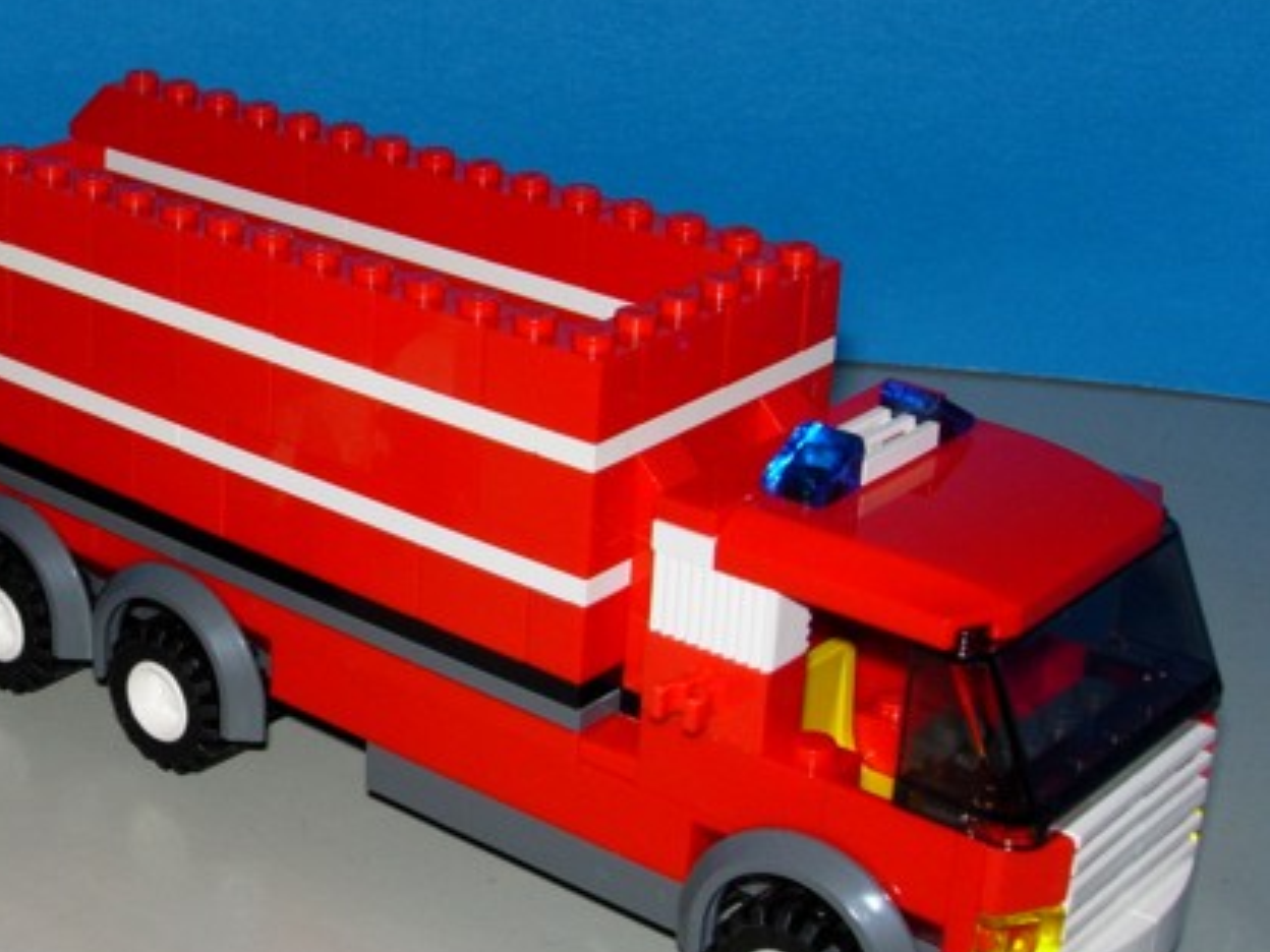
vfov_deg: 20.2
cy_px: 449
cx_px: 107
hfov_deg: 25.8
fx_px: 2678
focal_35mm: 73
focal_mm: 7.8
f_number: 4.8
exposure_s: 1/64
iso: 79
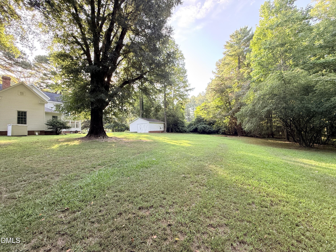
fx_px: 136
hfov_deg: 102.1
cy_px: 126
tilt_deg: +3.3
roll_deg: +2.8
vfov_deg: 85.7
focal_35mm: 14
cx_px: 168
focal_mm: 2.22
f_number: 2.2
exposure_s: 1/99
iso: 100
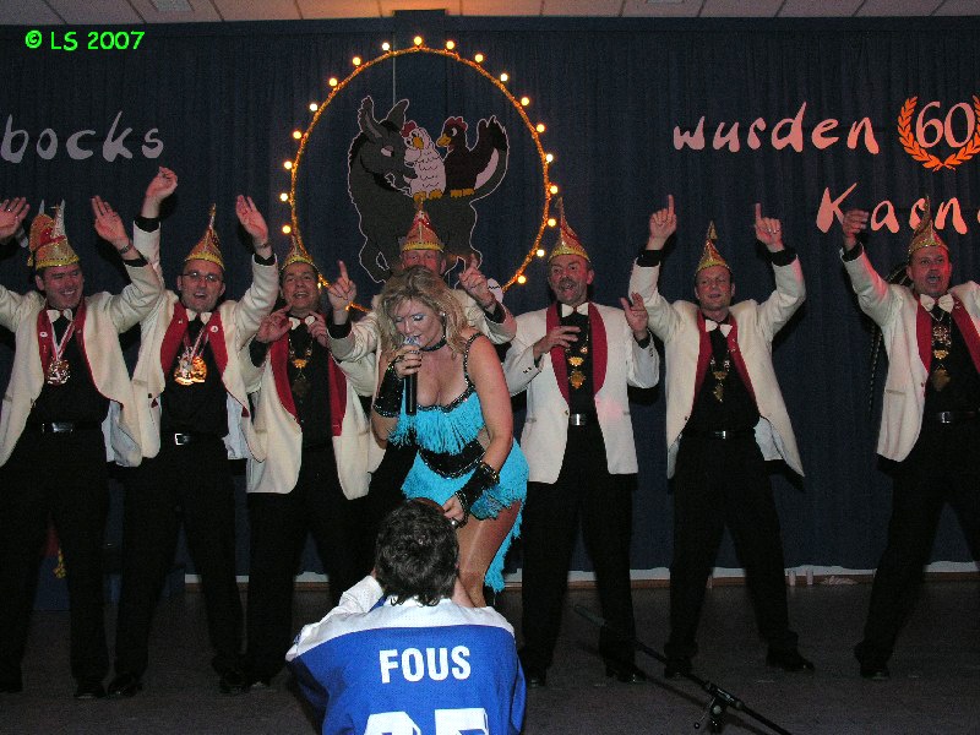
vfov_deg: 33.6
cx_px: 490
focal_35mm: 43
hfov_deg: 43.9
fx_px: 1217
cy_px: 368
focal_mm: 11
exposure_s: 1/60.1
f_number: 4.1
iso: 200
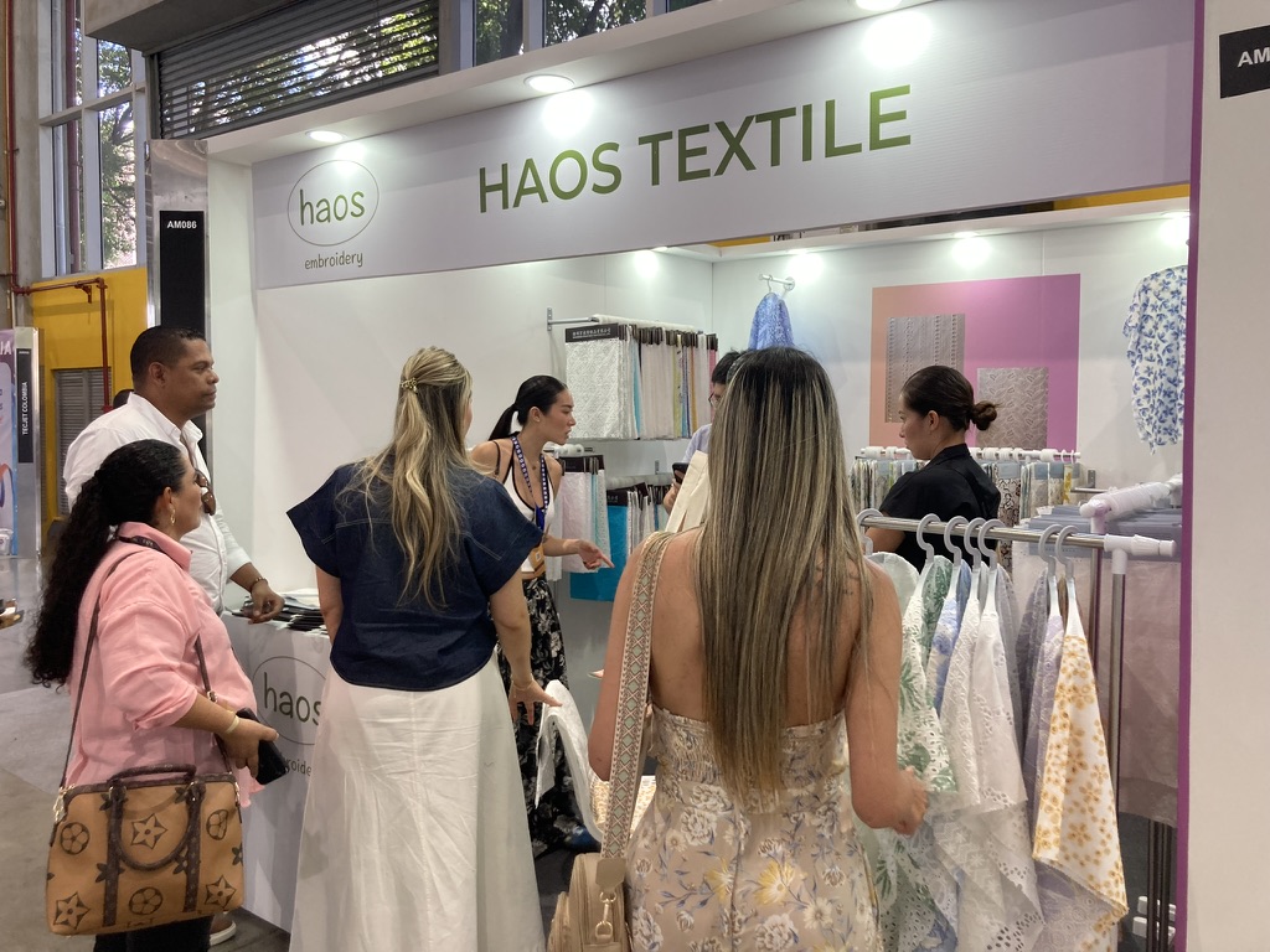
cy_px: 476
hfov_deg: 63.4
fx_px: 1027
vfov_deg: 49.7
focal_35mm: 28
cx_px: 635
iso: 64
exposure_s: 1/60
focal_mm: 3.99
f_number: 1.8
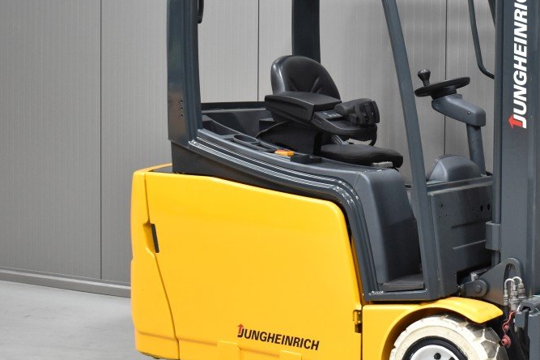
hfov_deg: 24.5
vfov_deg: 16.8
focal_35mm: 81
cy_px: 140
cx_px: 461
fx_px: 1214
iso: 1250
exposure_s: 1/40
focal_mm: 30
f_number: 4.2
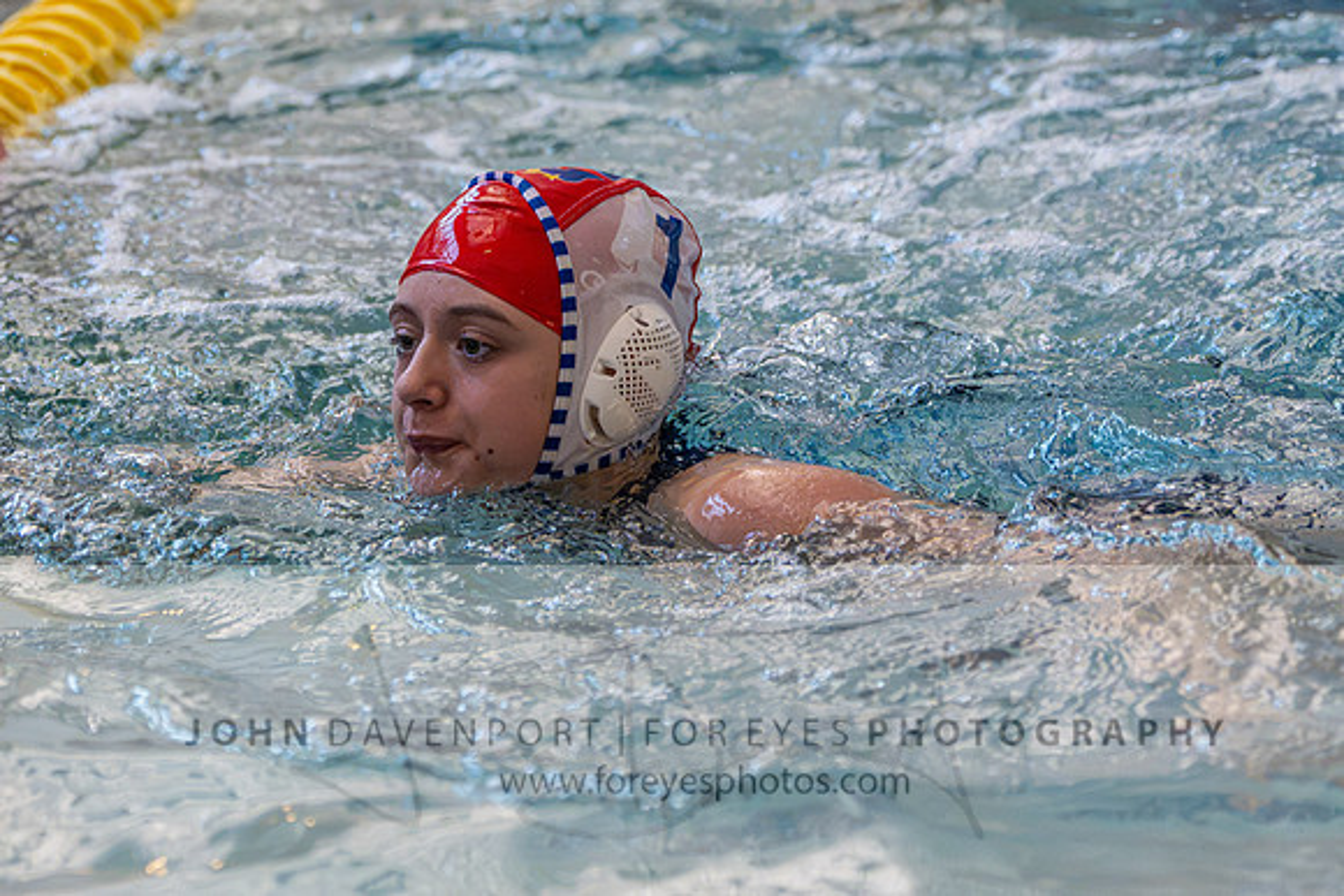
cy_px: 121
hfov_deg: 11.6
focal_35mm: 177
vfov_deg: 7.7
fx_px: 6609
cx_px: 470
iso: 11400
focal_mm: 100
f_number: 4
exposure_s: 1/1000
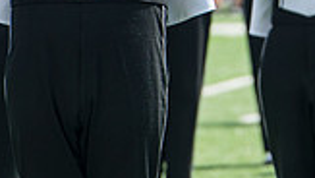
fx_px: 6211
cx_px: 346
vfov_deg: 1.6
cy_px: -120
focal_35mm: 743
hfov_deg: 2.9
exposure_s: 1/1000
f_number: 4.5
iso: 200
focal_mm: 200
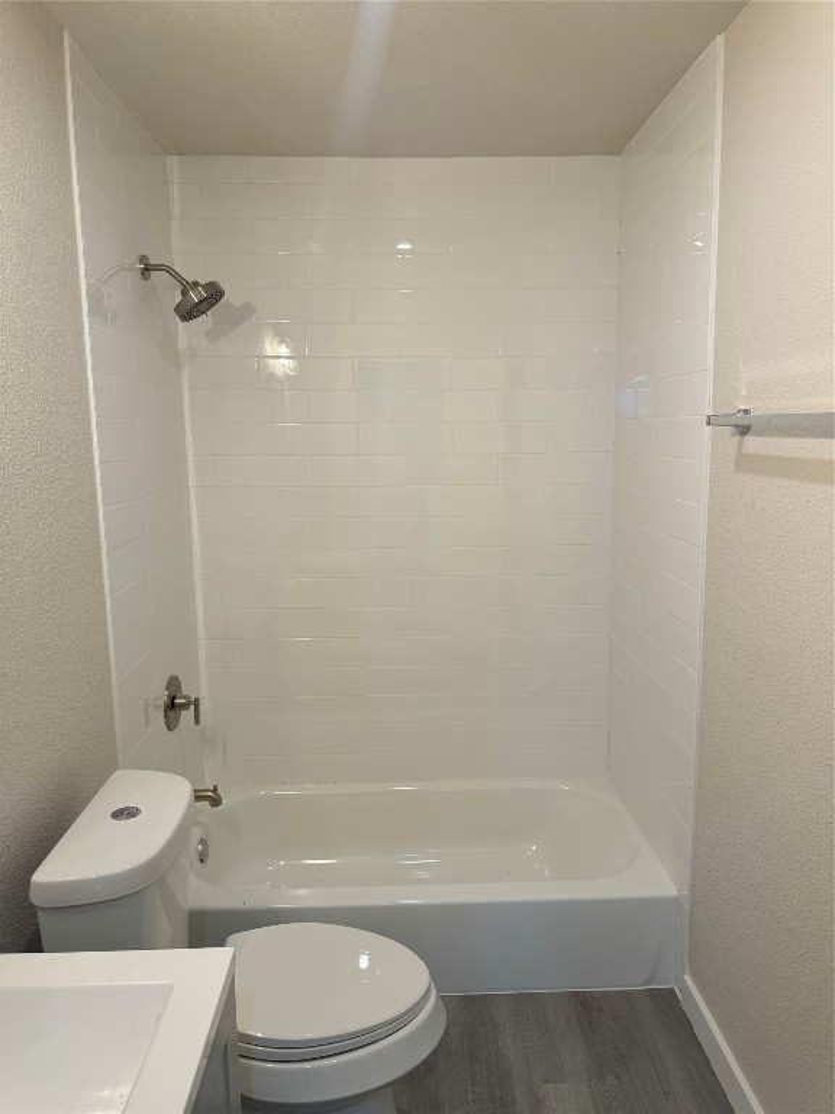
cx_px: 418
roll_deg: +0.3
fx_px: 772
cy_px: 557
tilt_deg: -8.3
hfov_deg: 56.8
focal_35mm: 24
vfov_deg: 71.6
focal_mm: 6.76
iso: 100
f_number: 1.78
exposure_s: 1/120
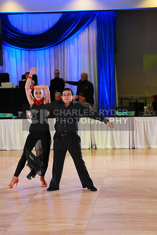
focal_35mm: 108
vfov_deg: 18.9
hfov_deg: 12.7
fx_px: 706
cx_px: 78
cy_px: 118
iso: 2500
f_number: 2.8
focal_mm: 108
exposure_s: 1/500
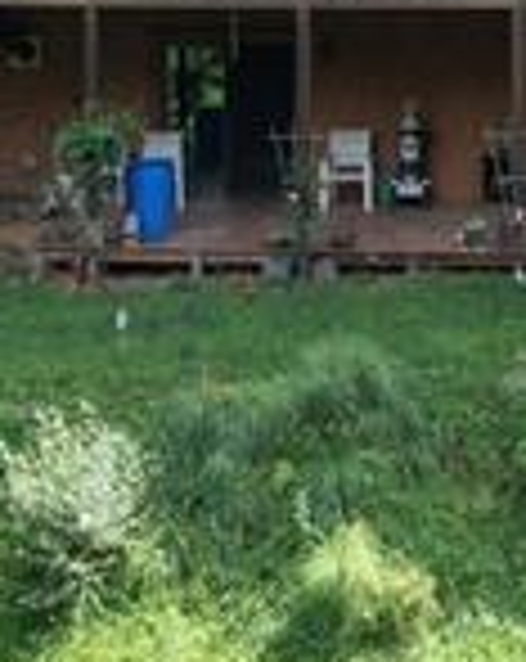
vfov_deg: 19.9
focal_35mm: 90
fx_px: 1757
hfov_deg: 16.9
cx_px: 396
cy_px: -153
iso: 100
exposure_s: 1/250
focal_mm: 8.38
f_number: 2.8
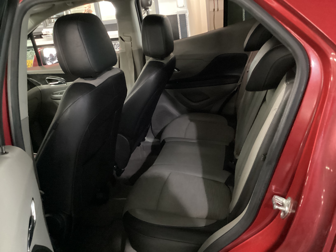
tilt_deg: -24.4
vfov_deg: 45.4
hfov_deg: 58.4
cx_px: 168
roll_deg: +7.3
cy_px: 126
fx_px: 301
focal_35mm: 31
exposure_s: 1/17
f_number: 2.4
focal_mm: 3.3
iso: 800
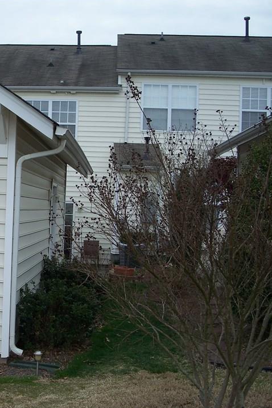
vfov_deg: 36.2
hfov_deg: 23.7
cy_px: 214
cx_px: 5
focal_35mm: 55
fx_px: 623
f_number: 2.8
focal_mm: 7.8
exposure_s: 1/160
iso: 64
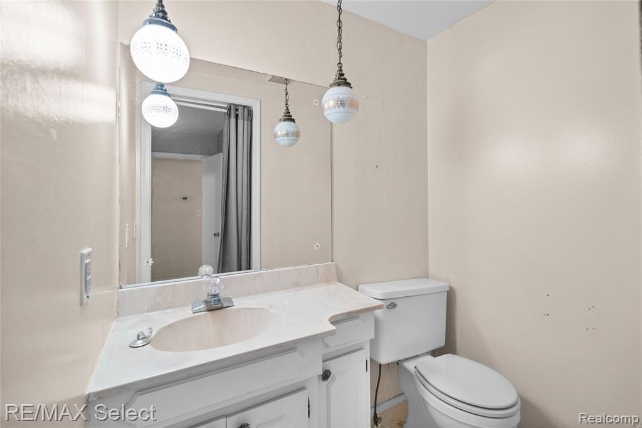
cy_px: 214
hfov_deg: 95.0
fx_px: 294
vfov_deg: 72.0
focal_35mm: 16
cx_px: 321
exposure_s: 1/80
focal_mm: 16.5
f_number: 4
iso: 6400
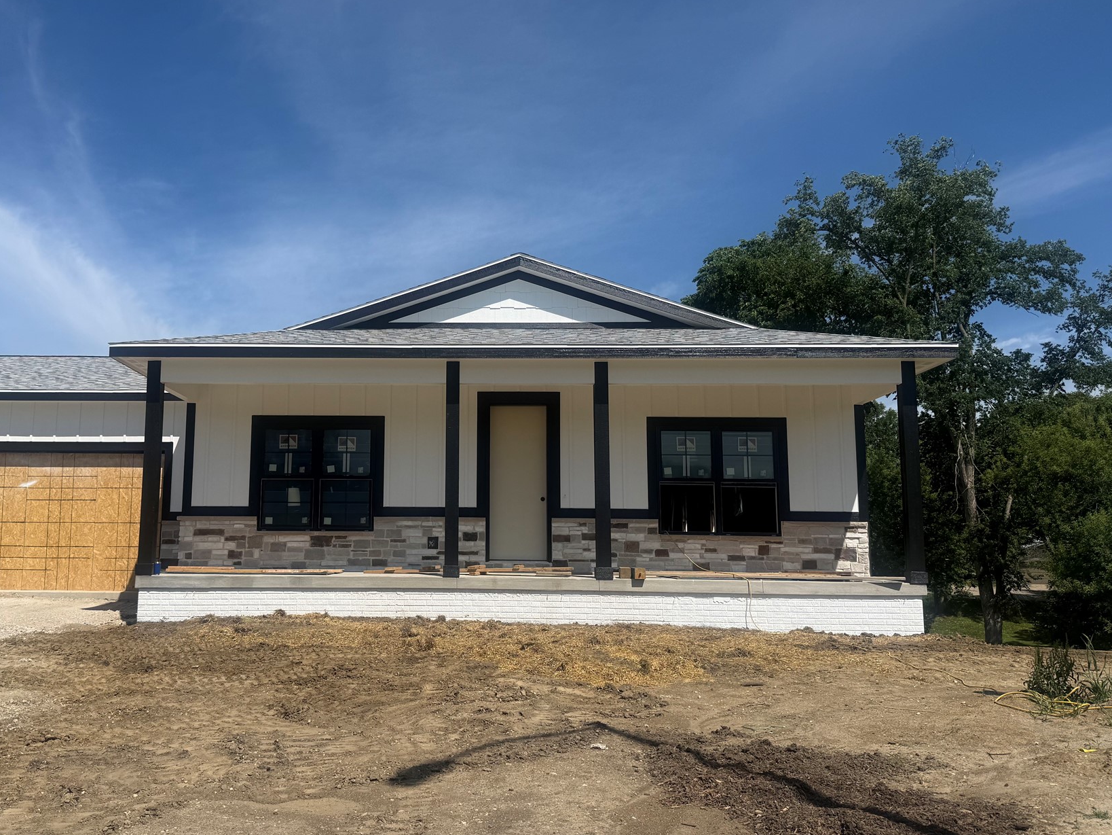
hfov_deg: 59.4
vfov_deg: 46.8
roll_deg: -0.2
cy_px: 427
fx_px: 964
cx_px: 442
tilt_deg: +8.2
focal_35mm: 30
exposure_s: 1/8130
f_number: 1.78
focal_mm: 6.76
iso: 80
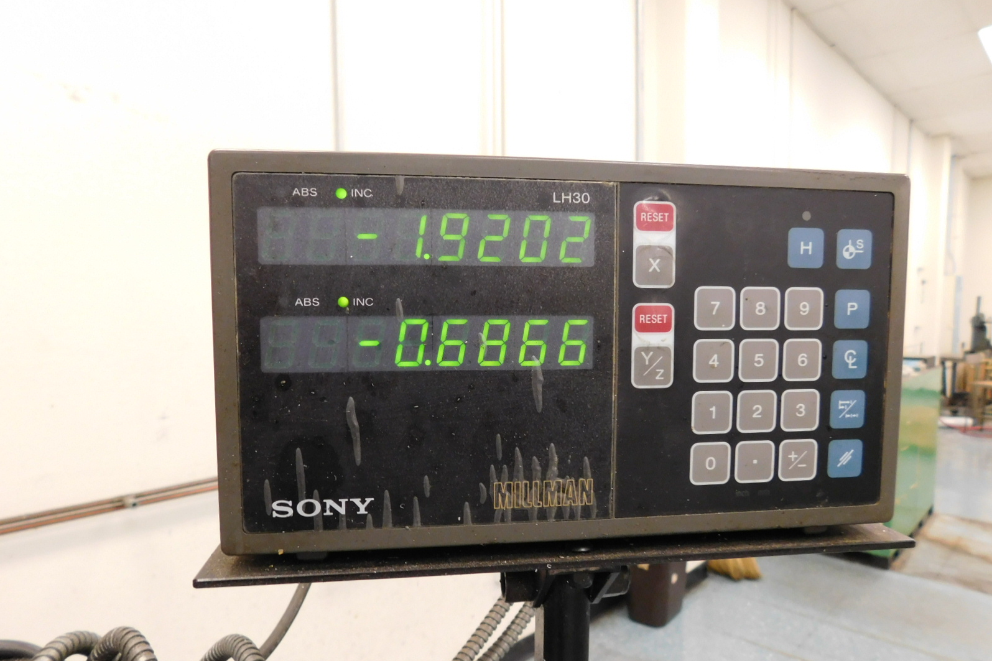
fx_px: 661
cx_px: 497
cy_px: 364
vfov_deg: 53.0
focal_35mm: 24
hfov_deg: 73.7
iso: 320
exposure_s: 1/30
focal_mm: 4
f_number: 3
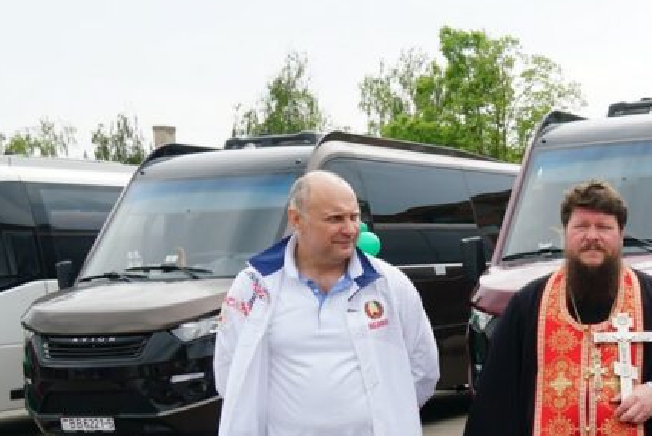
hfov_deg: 27.7
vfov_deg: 20.6
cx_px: 755
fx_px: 1178
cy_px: 380
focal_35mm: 65
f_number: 9
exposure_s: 1/125
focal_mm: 18
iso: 100
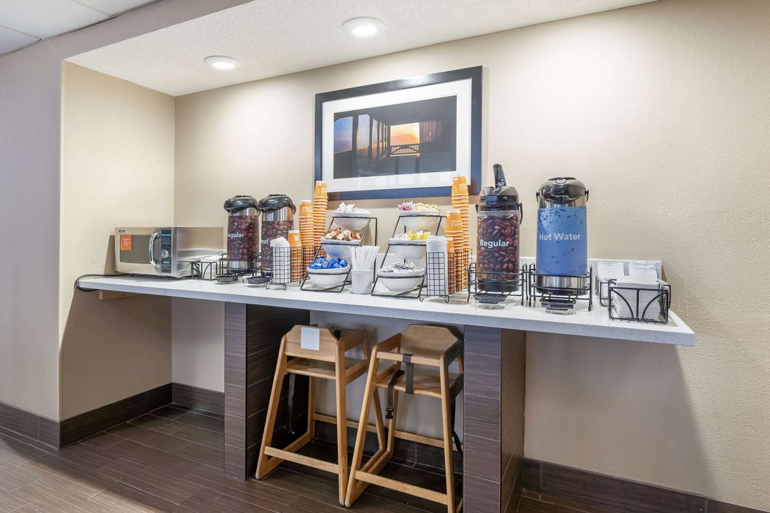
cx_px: 385
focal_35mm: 19
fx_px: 400
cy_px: 256
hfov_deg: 87.8
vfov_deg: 65.4
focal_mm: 18.7
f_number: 8
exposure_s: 1/30
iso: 400
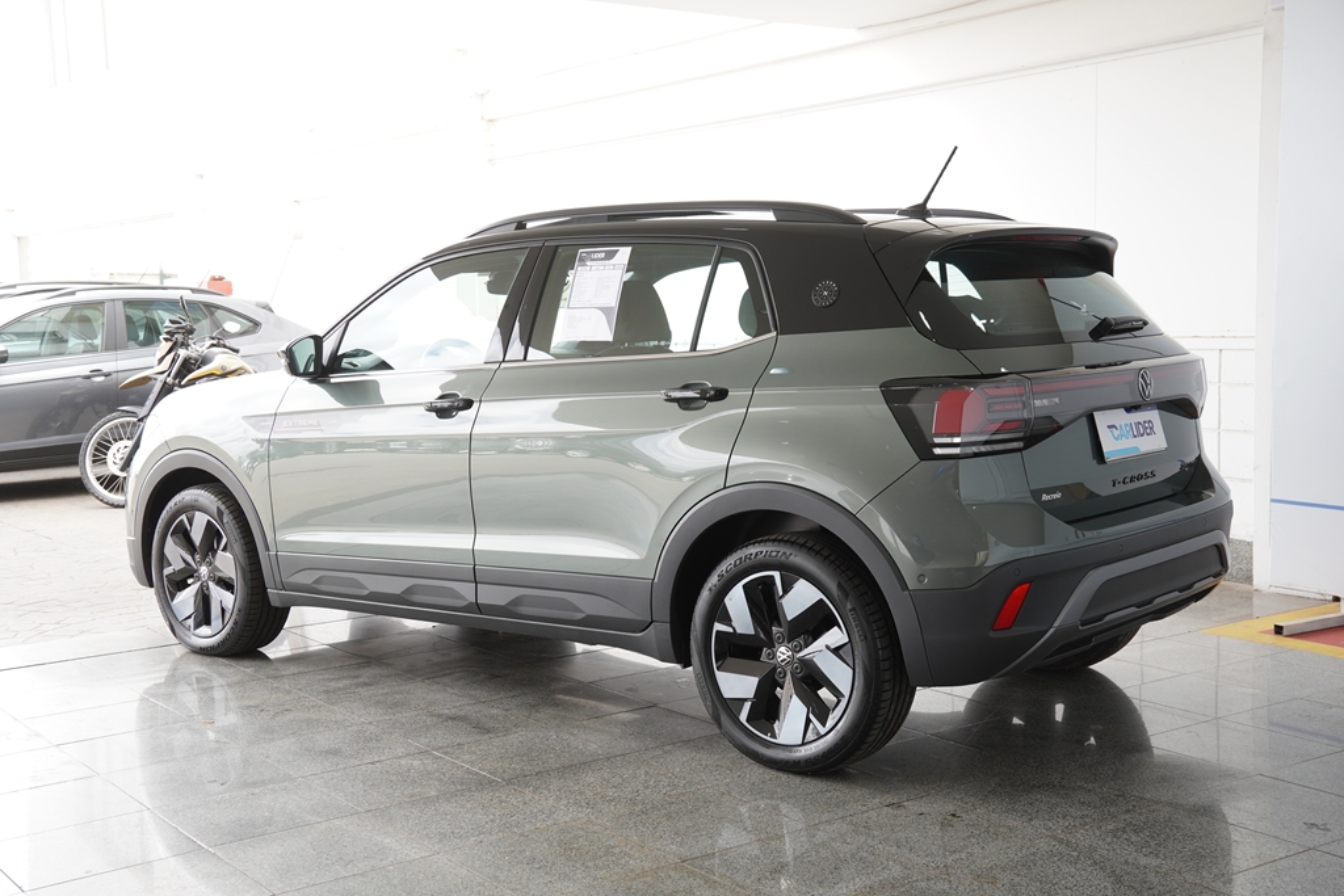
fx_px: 1568
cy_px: 448
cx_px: 672
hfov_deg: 46.4
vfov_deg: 31.9
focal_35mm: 42
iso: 200
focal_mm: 28
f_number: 4.5
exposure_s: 1/125
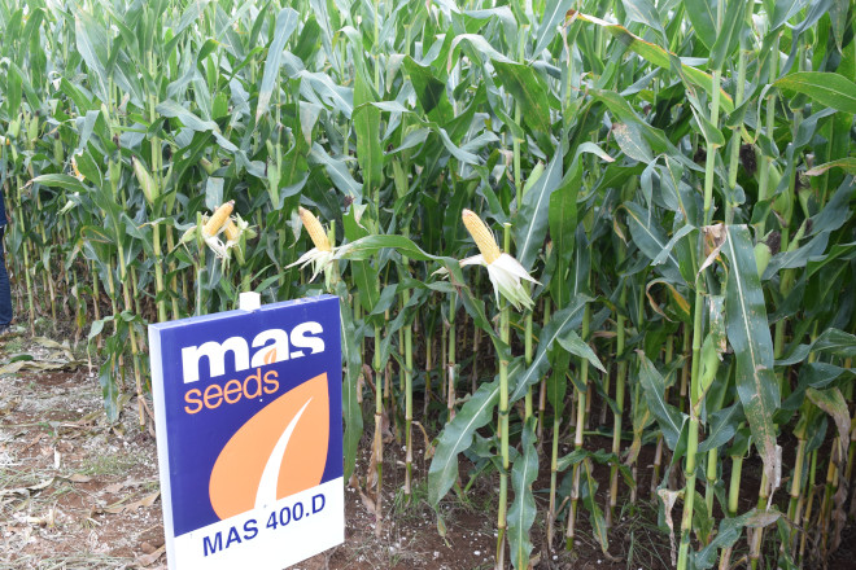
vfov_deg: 41.7
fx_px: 749
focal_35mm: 32
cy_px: 285
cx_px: 428
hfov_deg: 59.5
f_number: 8
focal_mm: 21
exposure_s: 1/200
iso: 400
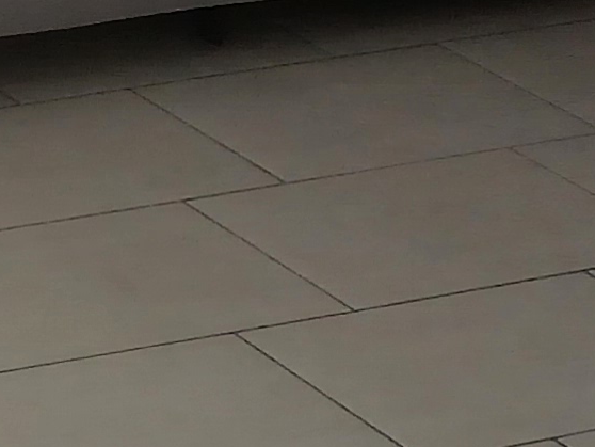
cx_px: -1003
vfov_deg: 7.8
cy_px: 429
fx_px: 3267
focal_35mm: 190
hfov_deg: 9.0
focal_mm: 3.98
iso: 64
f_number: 1.8
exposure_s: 1/50
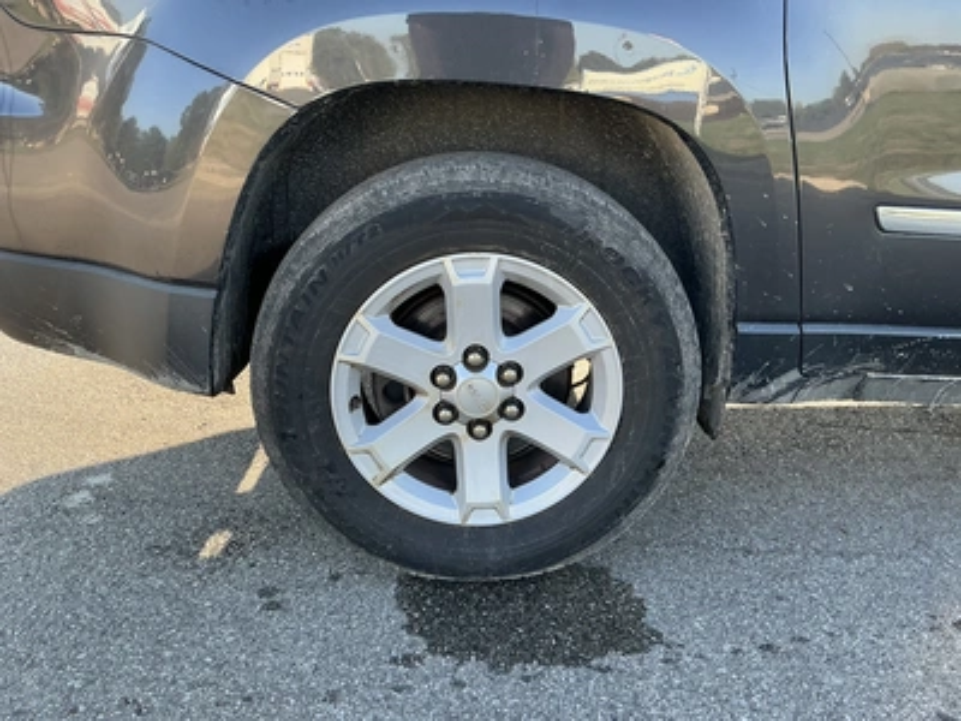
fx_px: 777
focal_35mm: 28
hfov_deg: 63.4
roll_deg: +1.1
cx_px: 480
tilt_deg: -16.6
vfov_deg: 49.7
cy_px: 360
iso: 20
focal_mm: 3
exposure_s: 1/131
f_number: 1.8
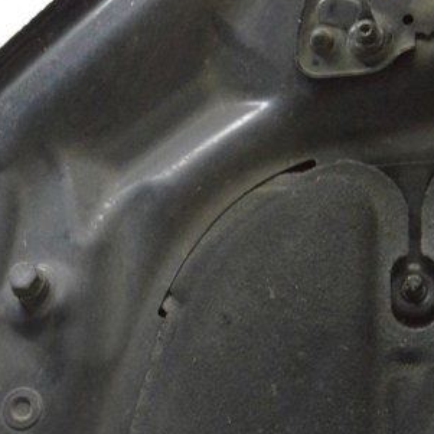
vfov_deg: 20.6
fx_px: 1190
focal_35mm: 84
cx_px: 17
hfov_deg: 20.1
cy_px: 283
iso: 6400
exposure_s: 1/15
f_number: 20
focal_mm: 31
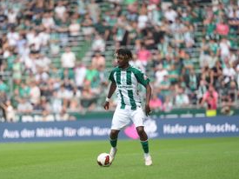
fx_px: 2899
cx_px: 98
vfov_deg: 3.5
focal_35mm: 420
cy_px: 100
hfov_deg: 4.7
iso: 800
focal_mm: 300
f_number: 2.8
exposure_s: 1/2000
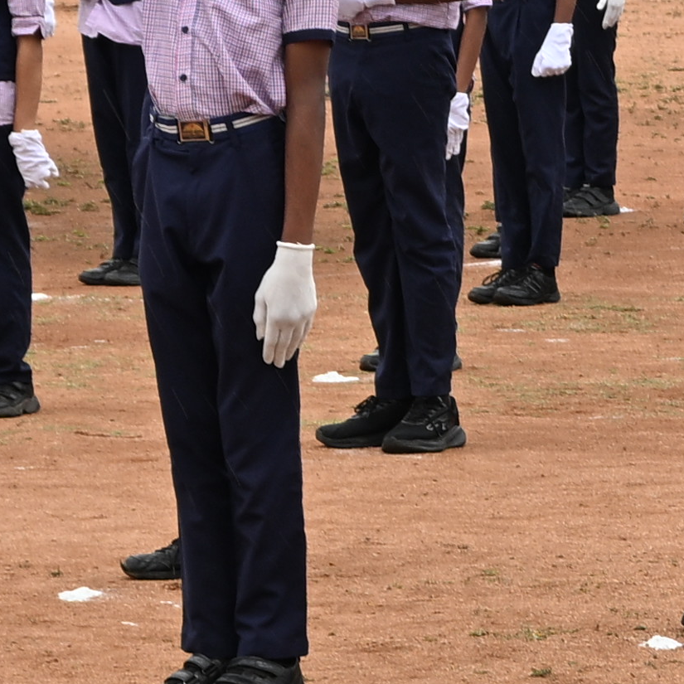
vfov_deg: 6.7
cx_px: 780
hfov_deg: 6.6
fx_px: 5864
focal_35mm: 262
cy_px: 442
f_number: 6.3
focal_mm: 30.5
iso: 100
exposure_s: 1/160
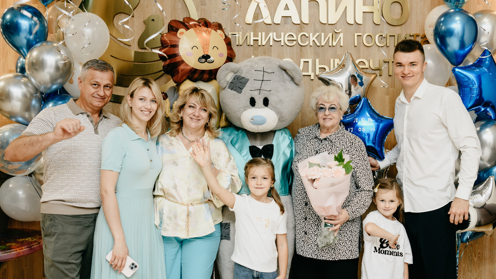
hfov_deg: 49.2
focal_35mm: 41
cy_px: 141
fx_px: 539
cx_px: 289
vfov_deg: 29.0
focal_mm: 32
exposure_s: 1/160
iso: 200
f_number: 4
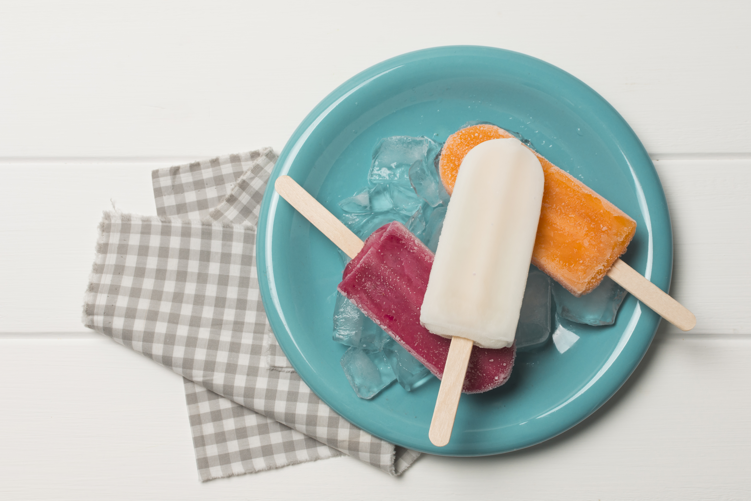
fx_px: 1095
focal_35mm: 52
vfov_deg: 25.8
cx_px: 376
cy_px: 250
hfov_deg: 37.9
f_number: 8
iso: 320
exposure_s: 1/160
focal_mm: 35
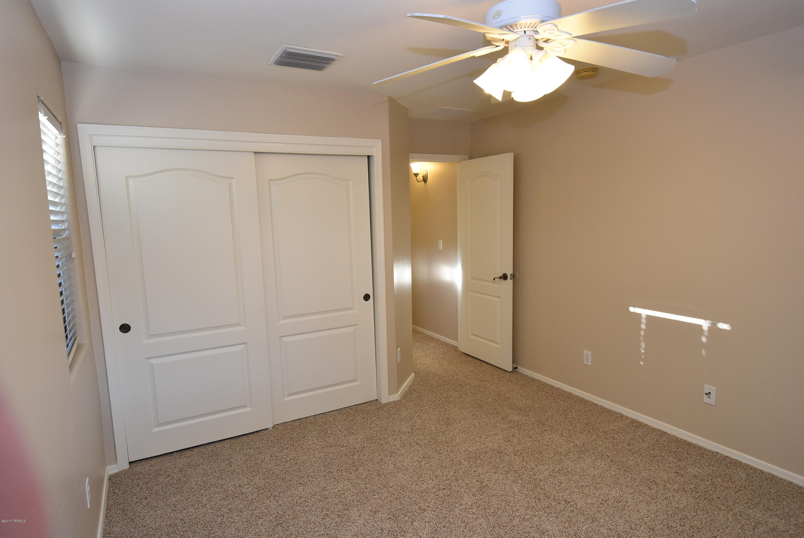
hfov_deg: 81.2
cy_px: 269
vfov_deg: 59.6
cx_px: 402
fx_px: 469
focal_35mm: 21
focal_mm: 14
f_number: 5
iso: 800
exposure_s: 1/100
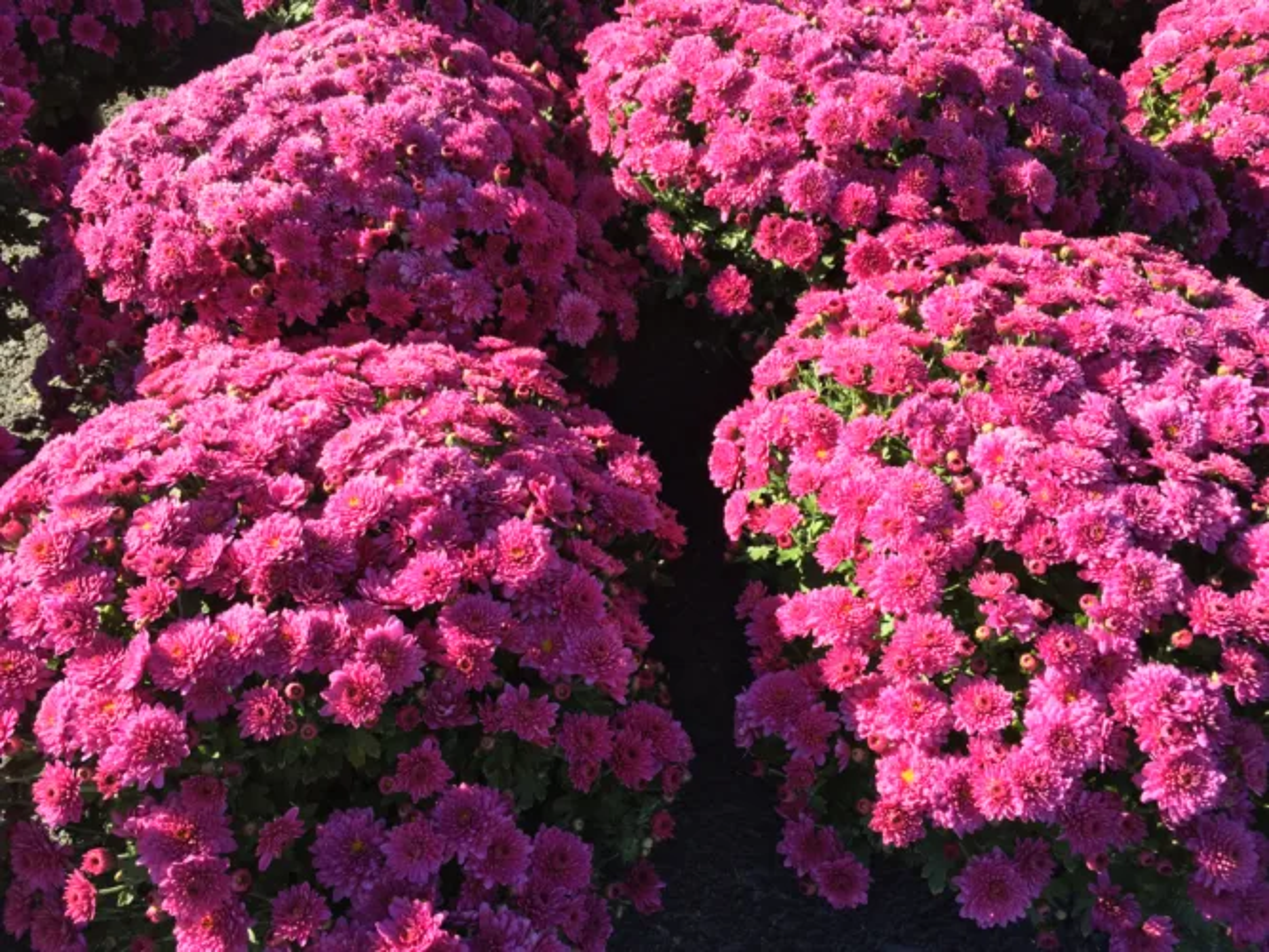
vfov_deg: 48.2
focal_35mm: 29
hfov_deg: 61.7
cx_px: 634
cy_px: 476
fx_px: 1063
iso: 25
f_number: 2.2
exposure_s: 1/390
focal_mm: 4.2
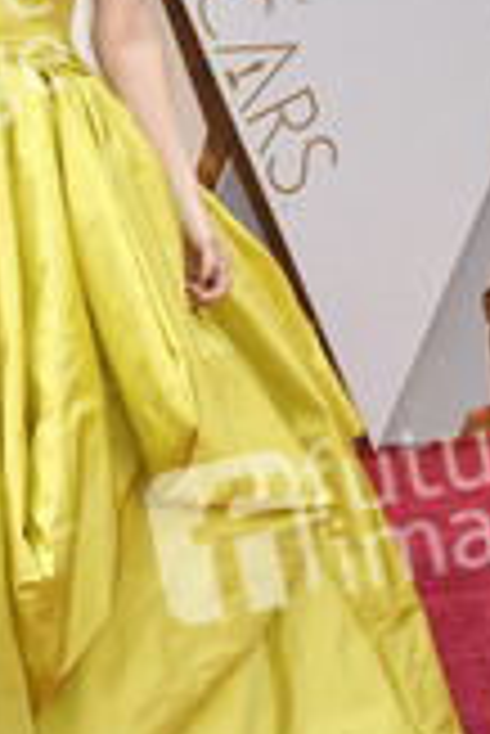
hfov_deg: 8.2
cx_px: -29
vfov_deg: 12.3
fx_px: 3402
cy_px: 293
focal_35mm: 167
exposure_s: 1/250
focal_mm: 68
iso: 1000
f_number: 8
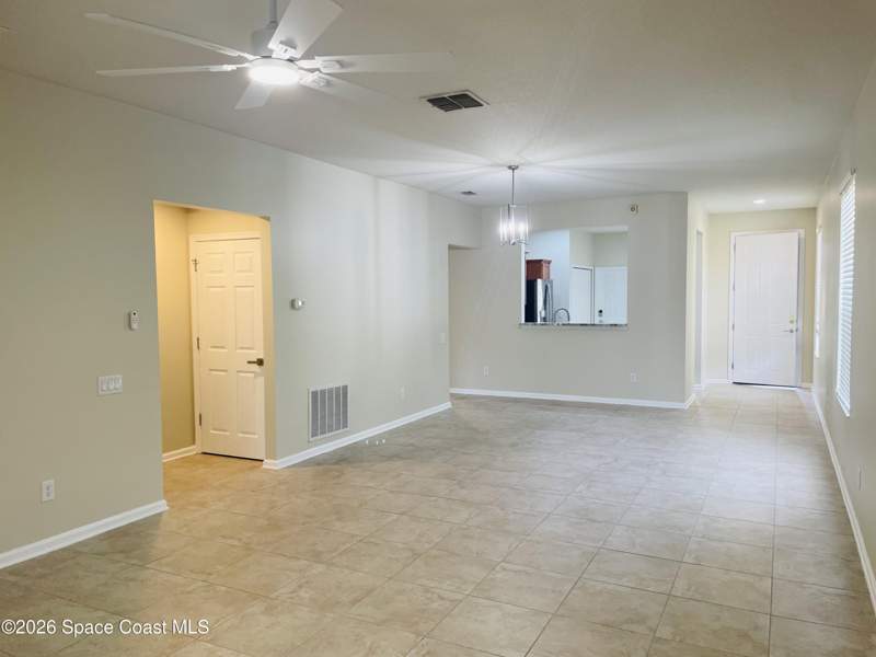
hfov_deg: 67.3
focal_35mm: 26
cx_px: 438
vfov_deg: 53.1
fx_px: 658
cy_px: 328
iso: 80
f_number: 1.6
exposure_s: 1/60
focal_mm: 4.2
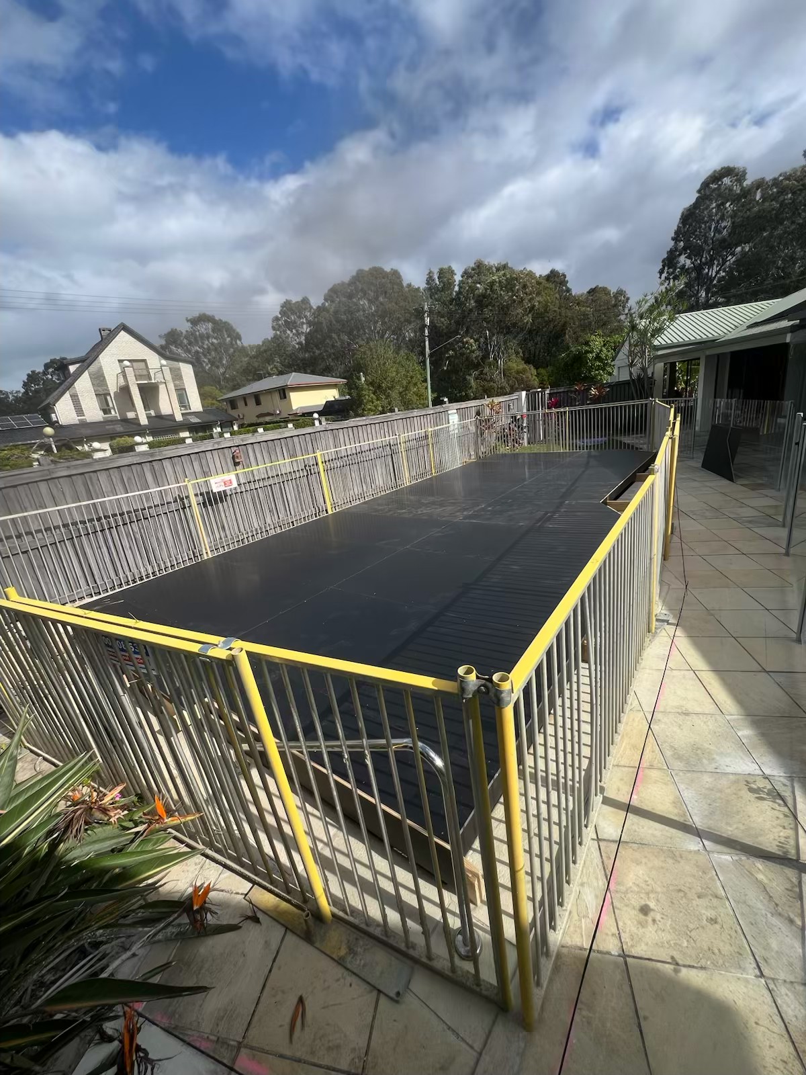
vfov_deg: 106.2
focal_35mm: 13
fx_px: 404
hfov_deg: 89.9
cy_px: 538
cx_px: 403
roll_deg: +6.5
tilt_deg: -17.3
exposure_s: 1/1309
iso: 32
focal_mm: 1.57
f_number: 1.8
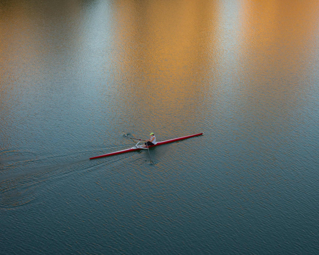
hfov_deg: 45.7
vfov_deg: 37.3
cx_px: 141
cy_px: 126
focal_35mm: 40
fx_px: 378
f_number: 3.5
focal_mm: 35
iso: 320
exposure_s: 1/160
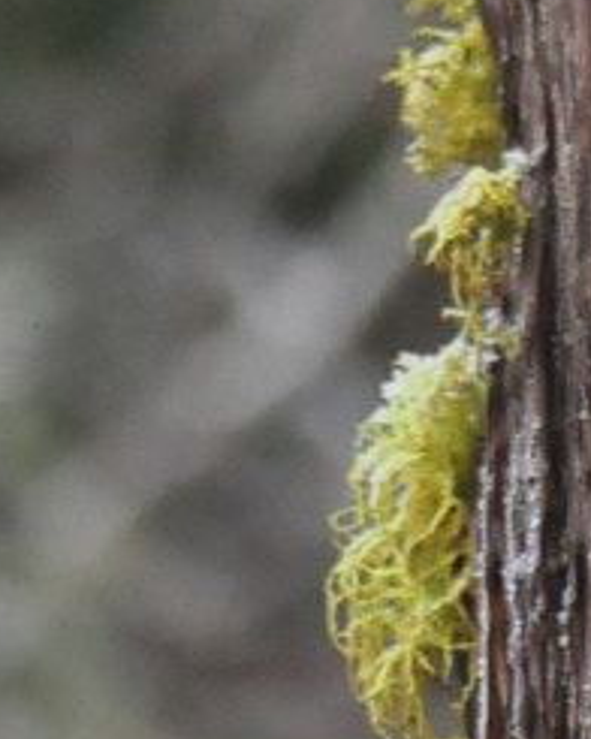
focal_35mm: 779
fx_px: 17033
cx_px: 300
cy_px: -1013
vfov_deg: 2.5
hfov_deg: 2.0
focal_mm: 85
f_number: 6.3
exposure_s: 1/640
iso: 3200
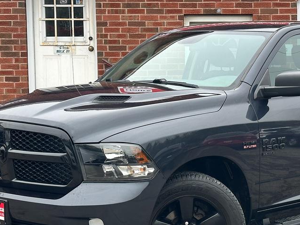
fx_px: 841
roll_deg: +0.7
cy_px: 134
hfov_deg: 20.0
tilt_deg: -4.2
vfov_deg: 15.2
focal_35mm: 97
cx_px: 234
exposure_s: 1/506
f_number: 1.78
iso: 64
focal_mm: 6.86
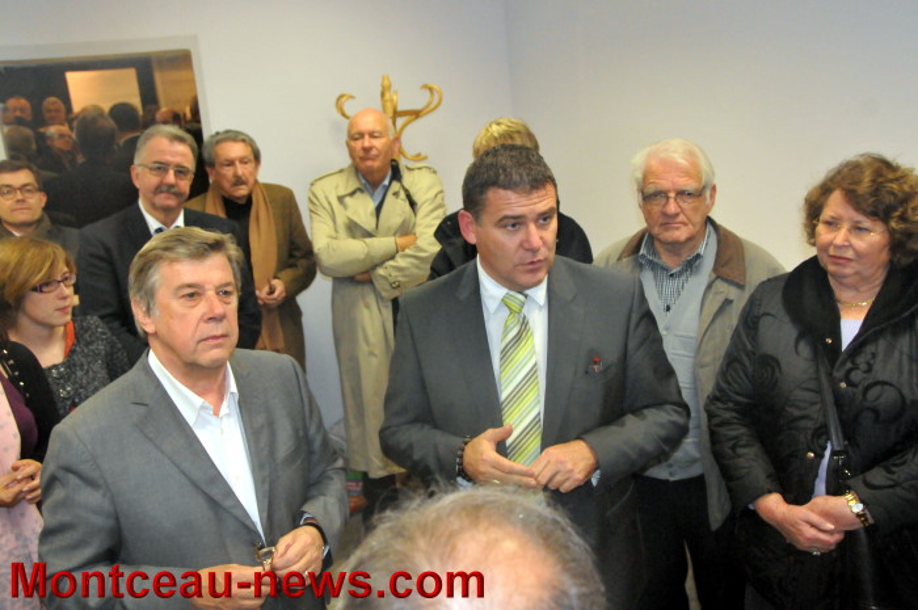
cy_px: 305
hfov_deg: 49.6
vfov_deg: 34.1
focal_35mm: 39
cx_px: 459
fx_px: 993
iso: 3200
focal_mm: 26
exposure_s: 1/250
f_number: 5.6
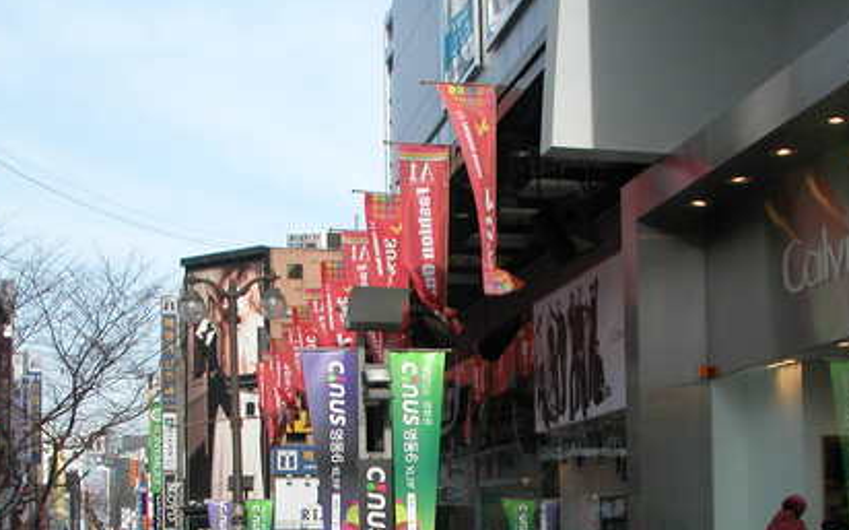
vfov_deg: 22.6
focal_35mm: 56
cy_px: 470
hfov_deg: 36.3
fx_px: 1295
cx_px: 402
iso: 100
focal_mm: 8.9
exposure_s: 1/243
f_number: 5.6
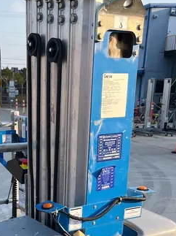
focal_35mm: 59
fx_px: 400
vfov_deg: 30.0
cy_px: 247
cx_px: 45
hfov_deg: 24.5
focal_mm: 5.1
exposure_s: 1/992
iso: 50
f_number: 1.6
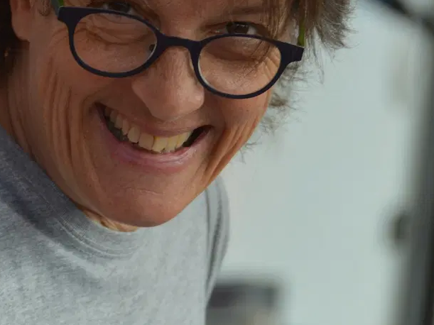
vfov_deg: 2.6
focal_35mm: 566
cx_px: 154
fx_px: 7095
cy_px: 78
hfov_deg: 3.5
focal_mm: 200
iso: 640
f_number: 5.6
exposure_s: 1/500
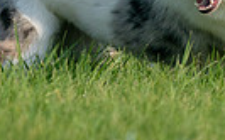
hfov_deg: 0.8
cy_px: -75
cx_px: 76
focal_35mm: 2673
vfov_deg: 0.5
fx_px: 16384
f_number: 6.3
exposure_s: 1/4000
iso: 800
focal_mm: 600
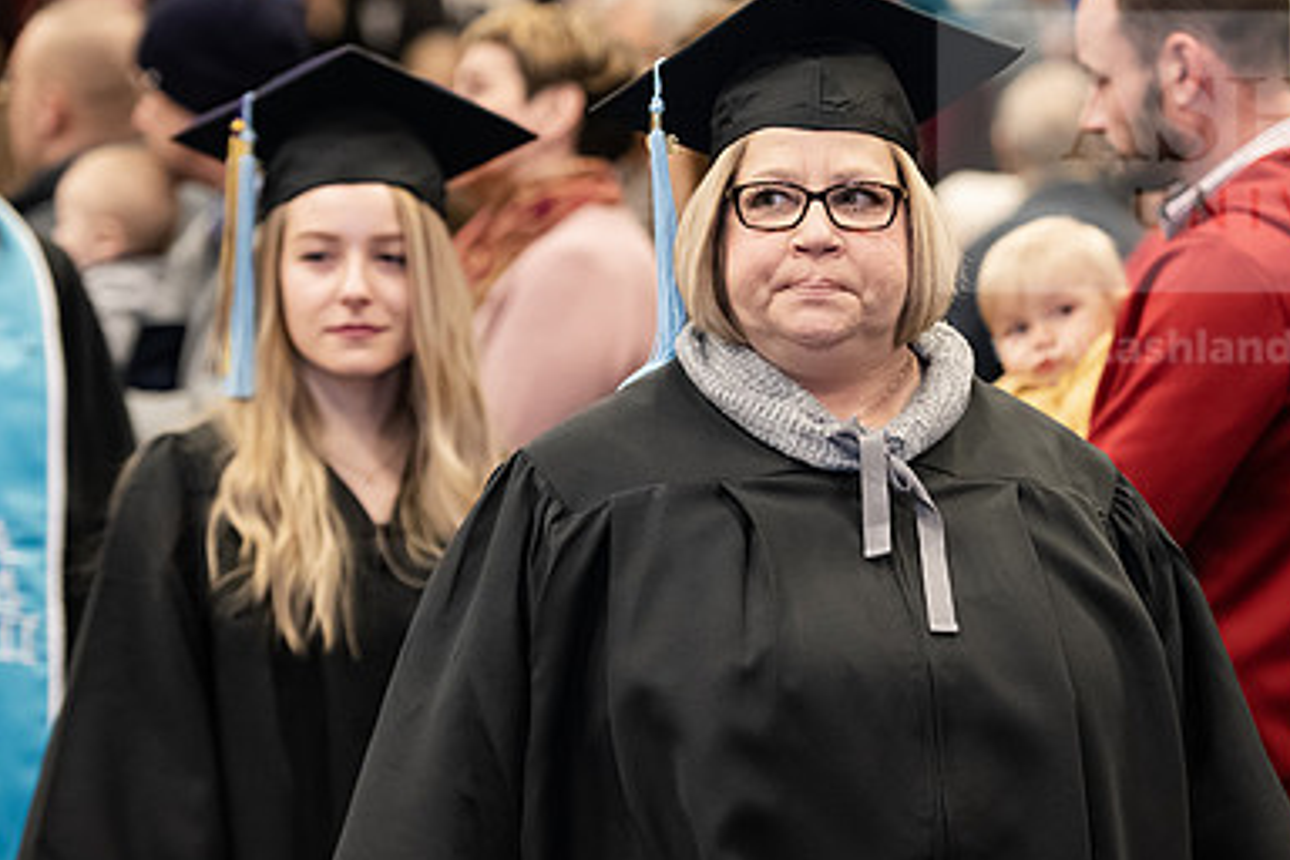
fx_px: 6055
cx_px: 836
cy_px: 418
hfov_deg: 12.1
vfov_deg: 8.1
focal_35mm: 169
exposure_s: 1/200
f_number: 3.2
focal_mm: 112
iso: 2000
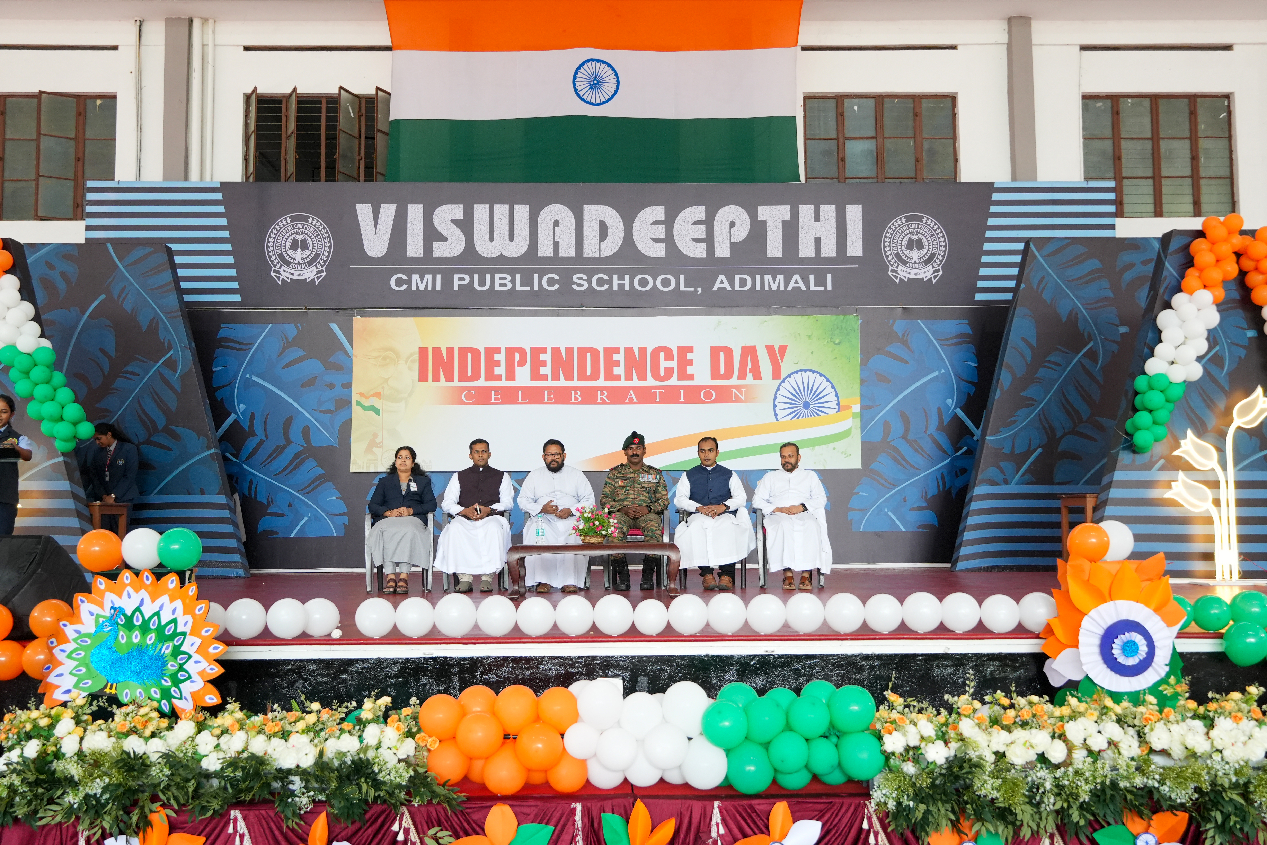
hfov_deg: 55.1
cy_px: 422
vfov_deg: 38.4
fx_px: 1214
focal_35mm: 34
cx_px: 634
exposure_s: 1/200
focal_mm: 23
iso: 1250
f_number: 4
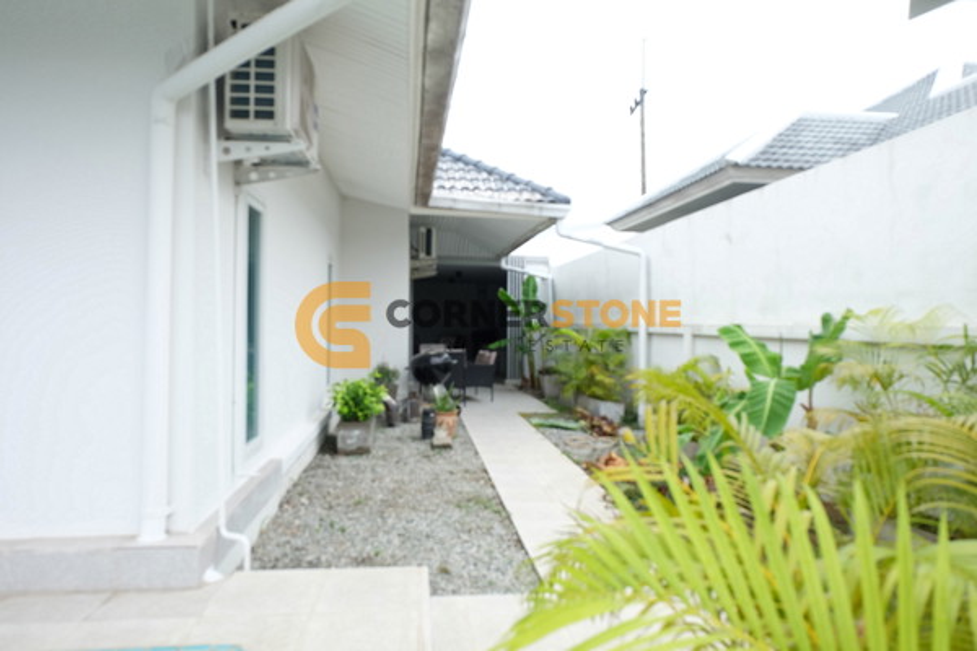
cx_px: 488
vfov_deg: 53.1
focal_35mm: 24
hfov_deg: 73.7
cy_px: 326
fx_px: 651
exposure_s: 1/150
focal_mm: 16
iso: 200
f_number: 5.6
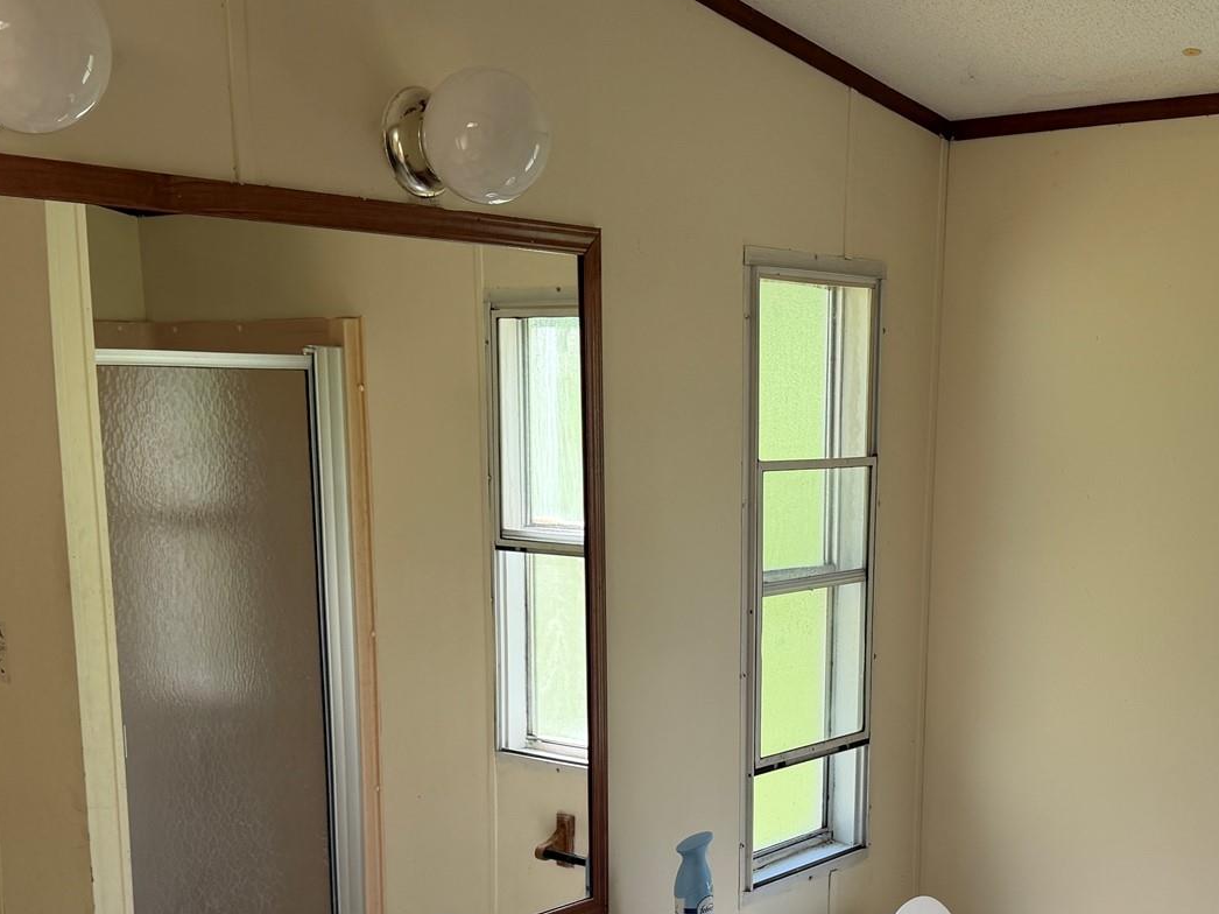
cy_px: 839
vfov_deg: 29.5
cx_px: 696
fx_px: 1655
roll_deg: +0.2
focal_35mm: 47
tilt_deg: -15.5
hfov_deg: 40.4
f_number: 1.78
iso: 80
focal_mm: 6.76
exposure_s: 1/261
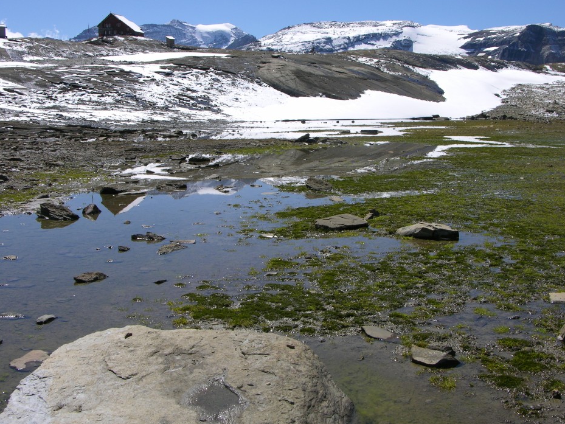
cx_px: 282
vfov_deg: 33.6
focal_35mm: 43
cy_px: 200
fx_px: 702
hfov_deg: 43.8
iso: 50
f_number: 7.2
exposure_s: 1/288
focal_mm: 10
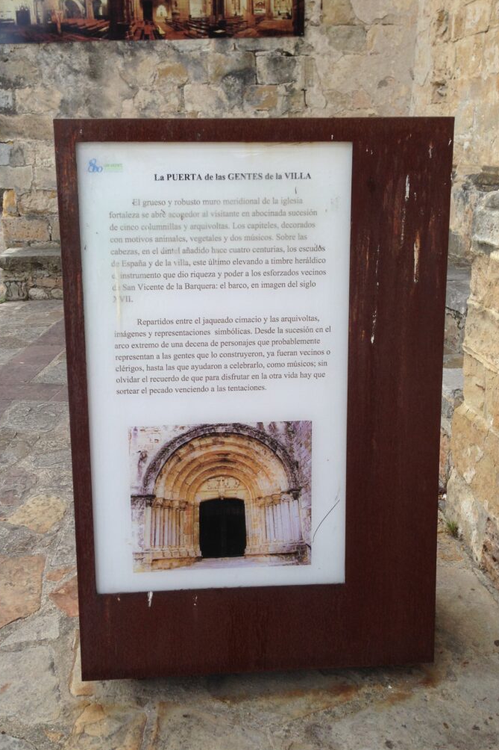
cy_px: 378
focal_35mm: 35
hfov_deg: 37.8
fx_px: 728
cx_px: 227
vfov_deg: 54.4
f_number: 2.4
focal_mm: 4.12
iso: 50
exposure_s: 1/208
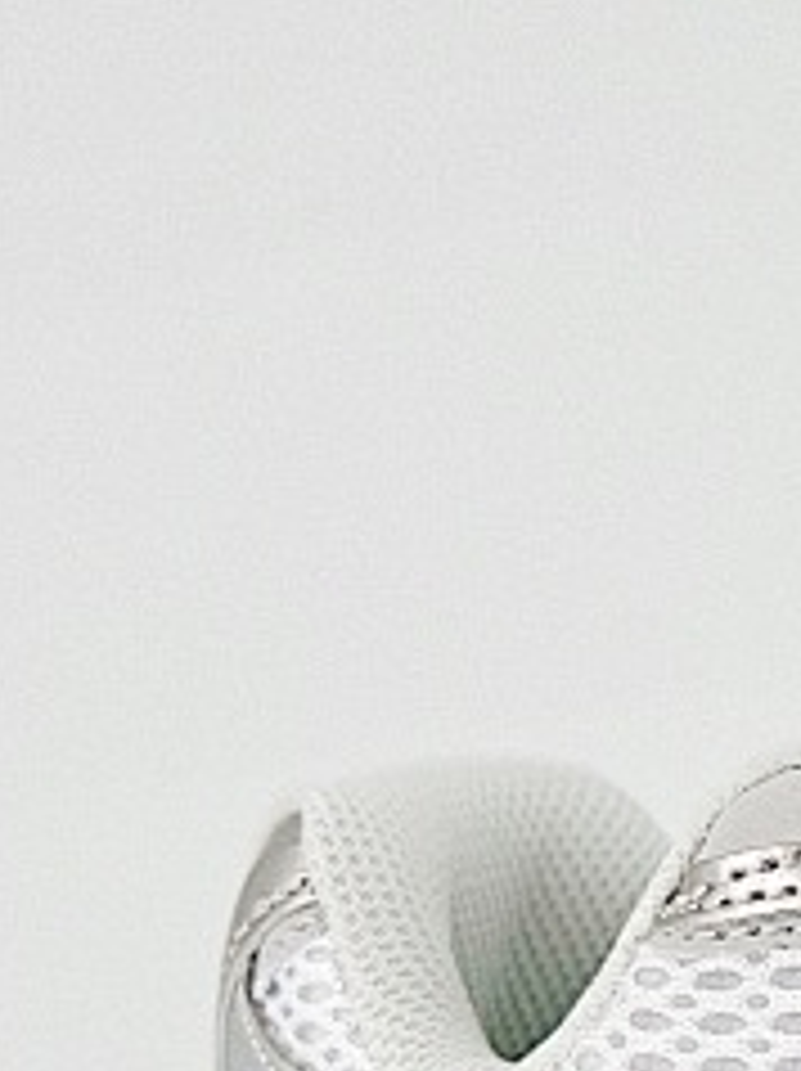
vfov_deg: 16.2
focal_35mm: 118
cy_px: 1202
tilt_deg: -7.8
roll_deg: +1.0
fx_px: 3647
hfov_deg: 11.5
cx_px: 1516
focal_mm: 5.7
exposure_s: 1/1135
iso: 50
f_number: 1.5
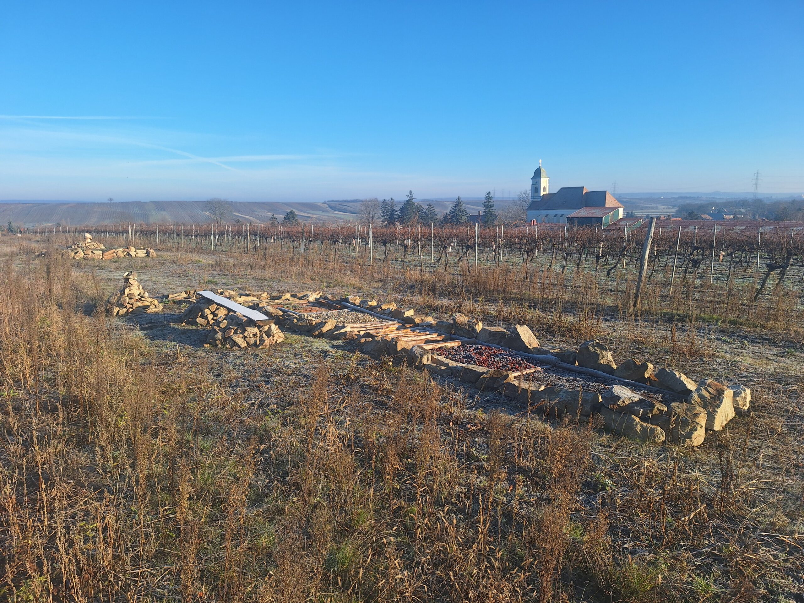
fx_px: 534
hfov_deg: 73.9
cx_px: 402
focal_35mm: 23
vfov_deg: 58.9
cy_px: 302
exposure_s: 1/1653
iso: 40
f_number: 1.8
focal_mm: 5.54
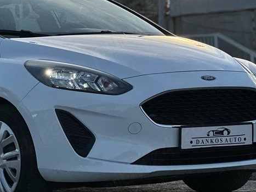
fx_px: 1220
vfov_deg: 9.0
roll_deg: +1.7
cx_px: 42
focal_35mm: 165
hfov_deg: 11.9
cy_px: 25
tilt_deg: +3.0
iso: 32
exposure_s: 1/637
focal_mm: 9
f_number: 2.8
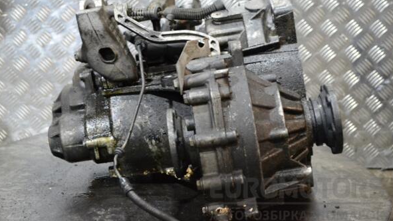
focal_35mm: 67
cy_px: 99
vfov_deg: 18.0
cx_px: 197
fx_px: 698
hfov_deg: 31.4
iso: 3200
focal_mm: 42
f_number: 5.3
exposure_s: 1/30
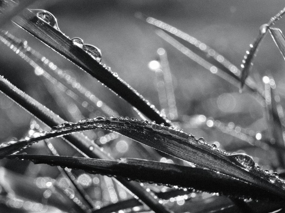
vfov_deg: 12.4
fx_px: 980
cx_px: 161
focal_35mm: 119
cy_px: 132
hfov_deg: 16.5
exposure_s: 1/160
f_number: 11
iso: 800
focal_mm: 54.5
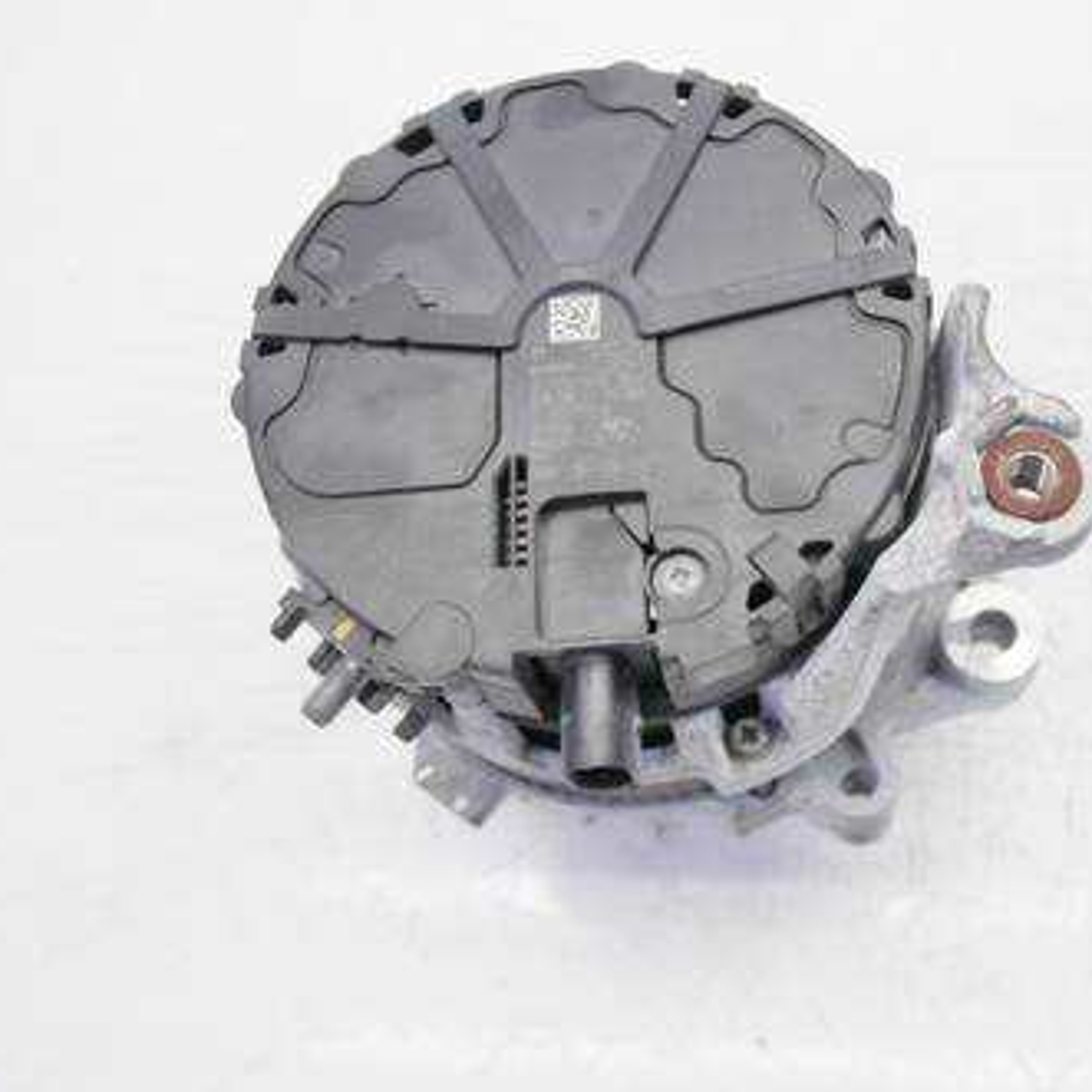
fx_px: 1463
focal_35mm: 41
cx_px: 693
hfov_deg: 40.6
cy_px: 508
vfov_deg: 40.9
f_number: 4
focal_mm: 16
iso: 200
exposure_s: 1/60
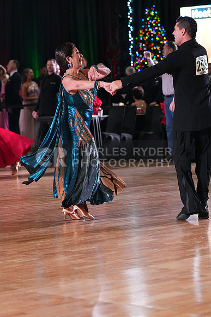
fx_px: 1169
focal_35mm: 133
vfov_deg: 15.4
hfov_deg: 10.3
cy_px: 158
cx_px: 106
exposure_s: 1/400
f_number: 4.5
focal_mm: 133
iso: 6400
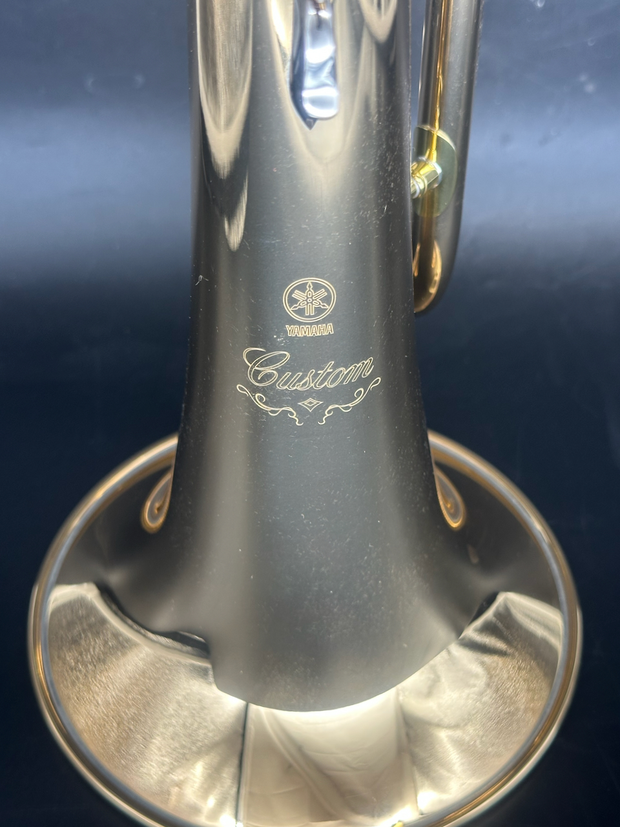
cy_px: 414
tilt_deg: -44.6
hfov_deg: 30.3
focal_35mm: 48
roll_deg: +1.9
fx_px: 1146
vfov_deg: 39.7
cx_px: 310
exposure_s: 1/59
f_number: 1.78
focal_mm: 6.86
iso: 80
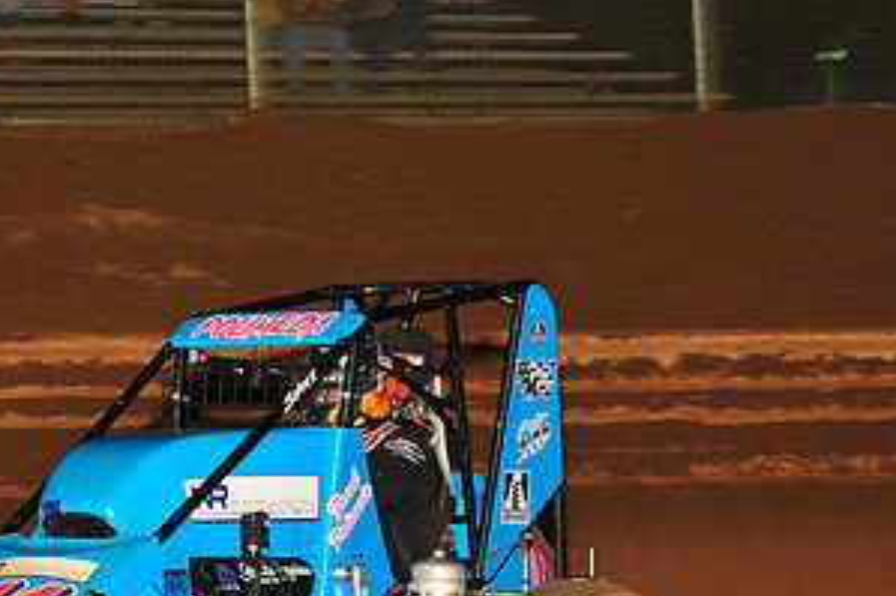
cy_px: 527
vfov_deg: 5.9
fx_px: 5796
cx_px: 168
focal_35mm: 233
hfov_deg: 8.8
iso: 1000
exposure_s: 1/320
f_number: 7.1
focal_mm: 120
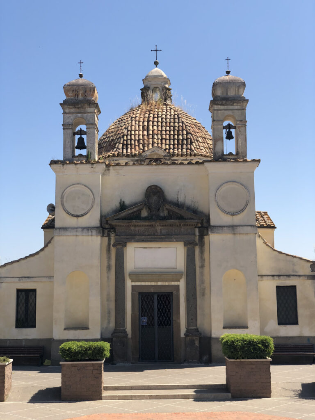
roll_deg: +0.1
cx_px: 158
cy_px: 210
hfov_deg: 28.0
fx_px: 631
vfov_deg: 36.8
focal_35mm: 52
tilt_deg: +8.2
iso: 16
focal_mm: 6
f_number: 2.4
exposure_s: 1/857
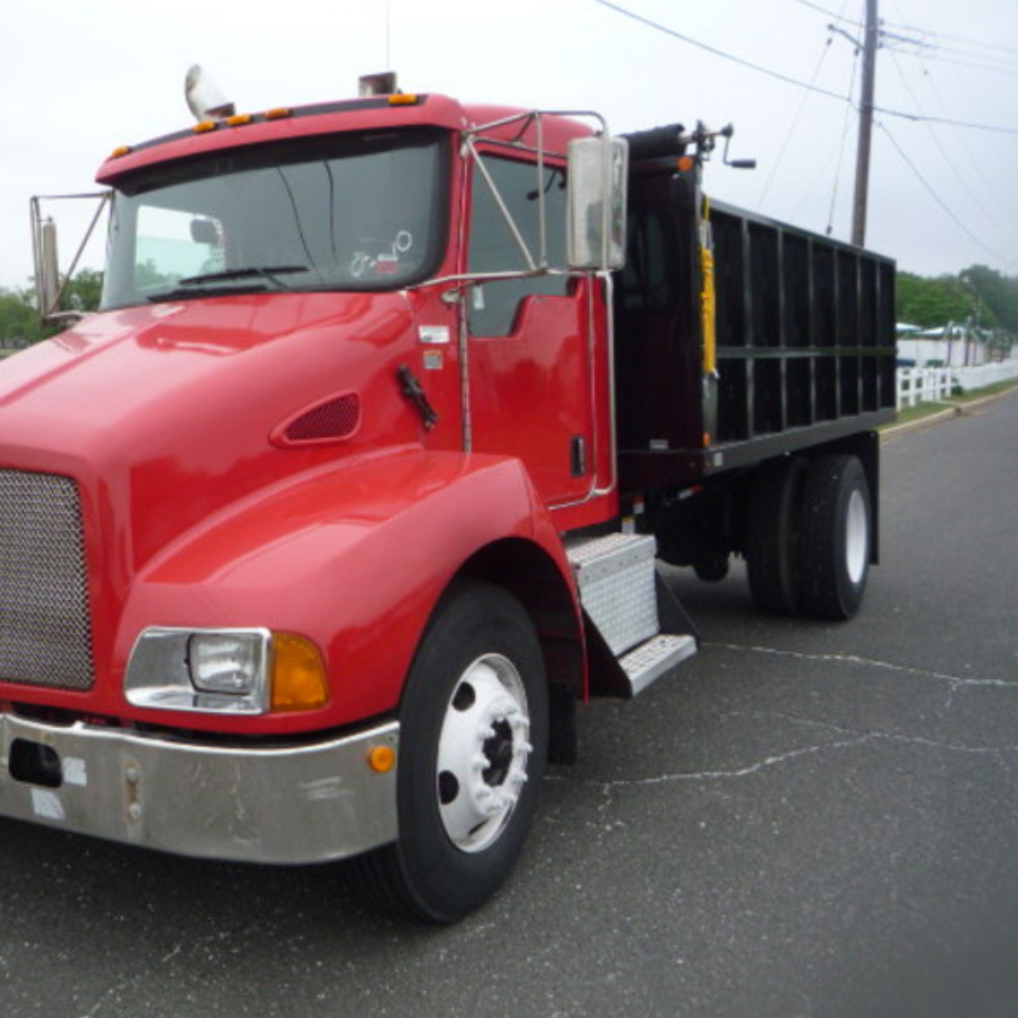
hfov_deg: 45.9
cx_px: 423
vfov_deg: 46.0
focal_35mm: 36
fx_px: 1198
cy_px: 513
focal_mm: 5.2
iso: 100
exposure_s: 1/250
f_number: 4
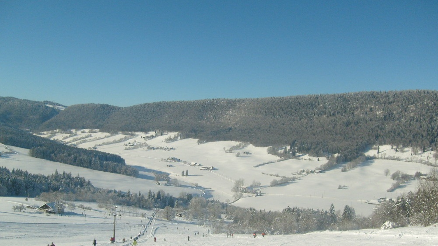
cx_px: 217
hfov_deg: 51.6
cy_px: 152
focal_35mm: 39
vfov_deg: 30.3
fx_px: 453
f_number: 7.1
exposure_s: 1/500
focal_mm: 5.8
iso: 80
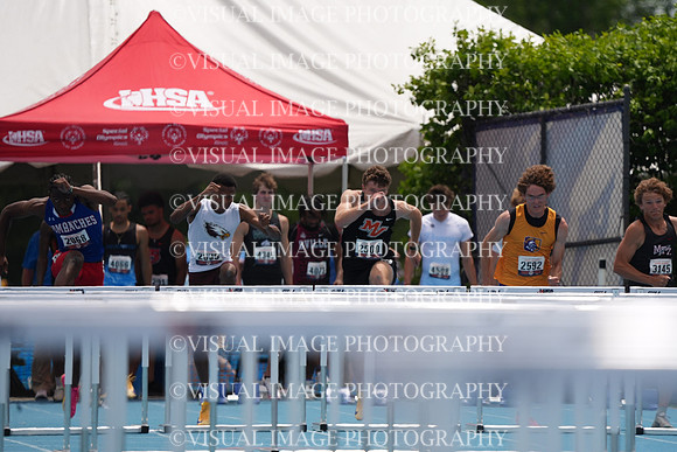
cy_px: 226
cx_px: 338
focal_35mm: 600
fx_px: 11285
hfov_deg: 3.4
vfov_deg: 2.3
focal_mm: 600
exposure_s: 1/4000
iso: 500
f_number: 6.3
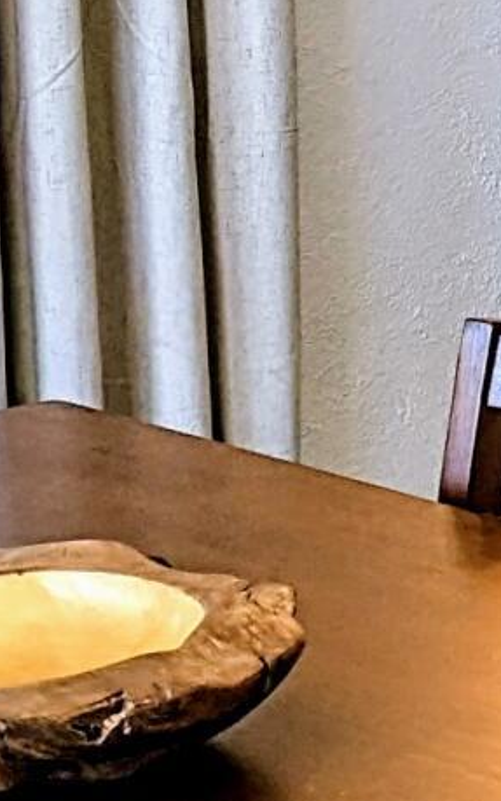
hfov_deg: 6.6
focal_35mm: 187
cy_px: -169
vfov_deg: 11.0
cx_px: 1259
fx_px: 4084
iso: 54
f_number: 1.73
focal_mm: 4.38
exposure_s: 1/433
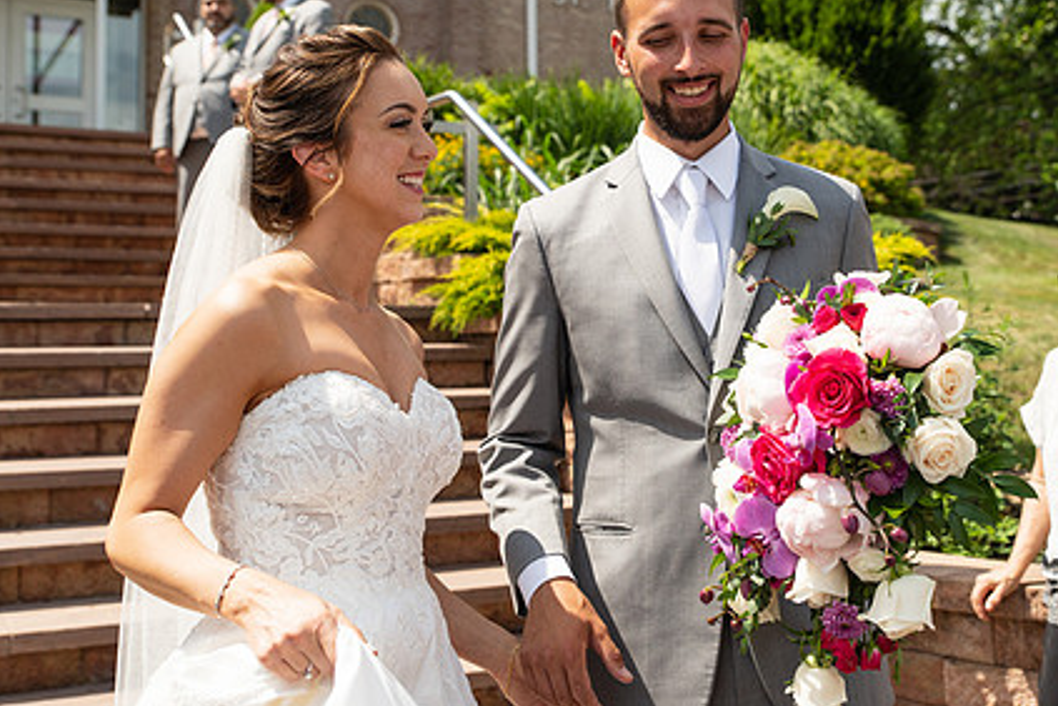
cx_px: 663
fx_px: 1411
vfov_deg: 27.9
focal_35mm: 48
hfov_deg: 40.8
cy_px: 232
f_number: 4
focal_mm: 35
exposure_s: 1/1000
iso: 125
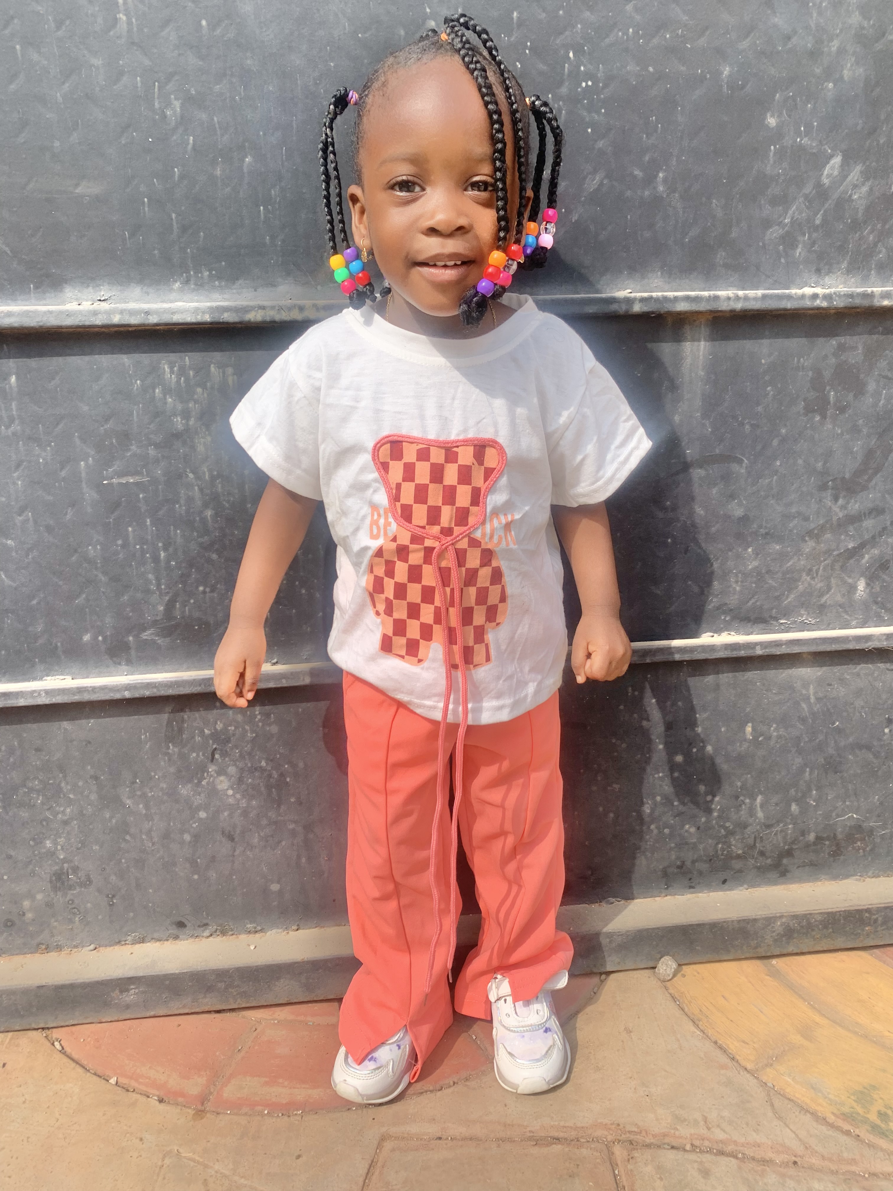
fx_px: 894
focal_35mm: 26
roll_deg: +0.3
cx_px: 446
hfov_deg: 53.1
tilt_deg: -14.1
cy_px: 596
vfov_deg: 67.3
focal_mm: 4.25
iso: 25
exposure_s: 1/962
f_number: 1.8
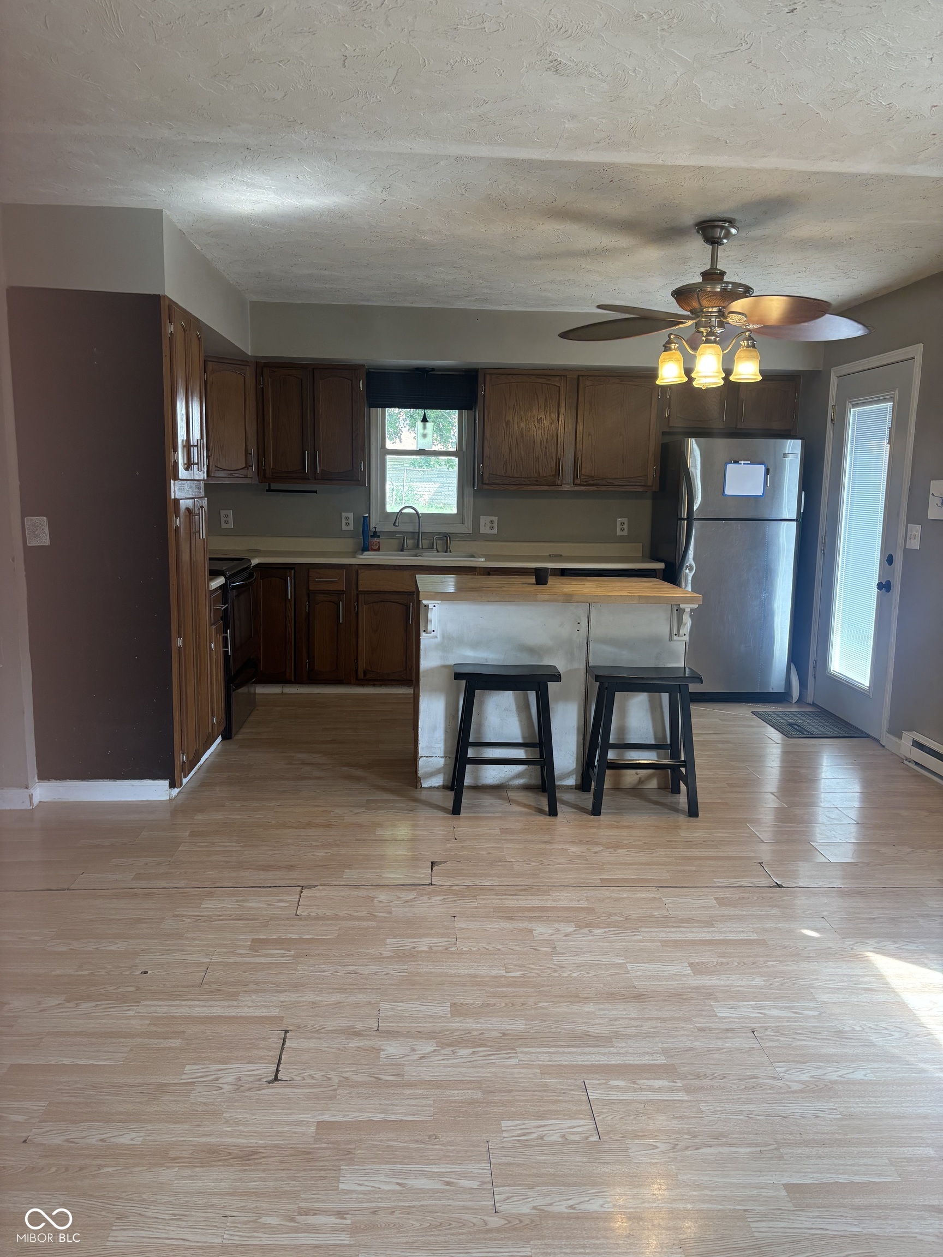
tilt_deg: -9.3
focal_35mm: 26
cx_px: 472
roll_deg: -3.0
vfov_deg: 67.3
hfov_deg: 53.1
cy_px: 628
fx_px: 944
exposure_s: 1/120
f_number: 1.6
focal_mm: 5.96
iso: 125
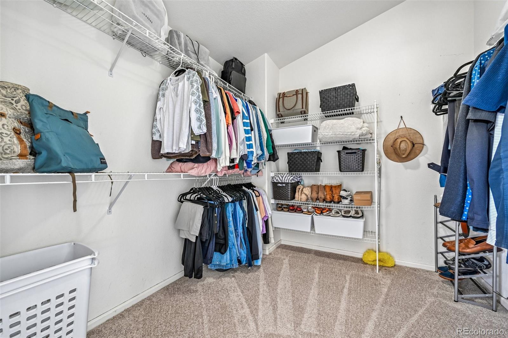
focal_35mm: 14
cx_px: 254
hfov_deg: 104.3
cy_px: 169
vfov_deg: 81.2
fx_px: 198
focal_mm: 14
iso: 400
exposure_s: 1.3
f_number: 11
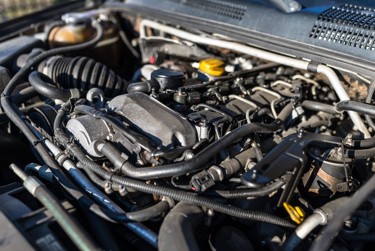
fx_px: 365
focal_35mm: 35
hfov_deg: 54.4
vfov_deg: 37.9
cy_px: 126
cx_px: 188
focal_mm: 35
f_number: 2.2
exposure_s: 1/1250
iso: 100
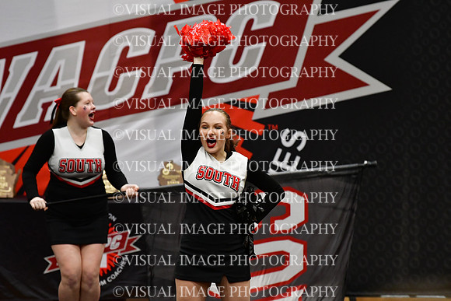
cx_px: 226
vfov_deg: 4.8
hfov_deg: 7.2
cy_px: 150
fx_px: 3571
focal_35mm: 285
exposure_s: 1/500
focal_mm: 190
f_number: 4
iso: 4000
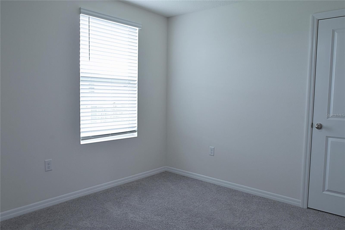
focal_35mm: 27
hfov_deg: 67.4
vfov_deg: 47.9
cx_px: 172
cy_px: 115
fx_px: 259
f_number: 11
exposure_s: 1/6
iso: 200
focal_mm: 18
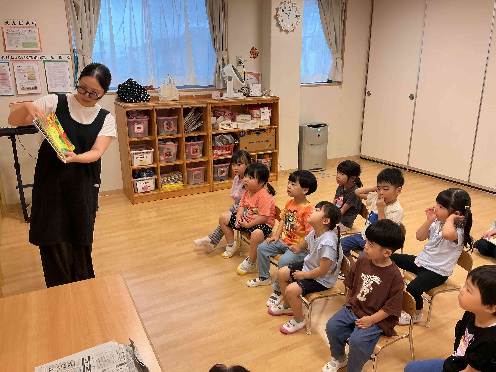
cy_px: 186
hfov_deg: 61.7
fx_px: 416
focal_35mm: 29
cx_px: 248
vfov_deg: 48.2
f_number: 1.8
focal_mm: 3
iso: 64
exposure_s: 1/120
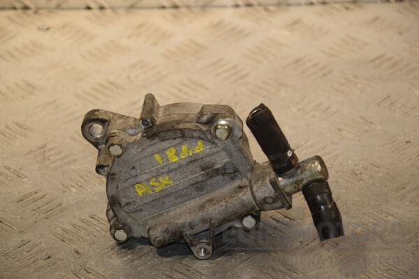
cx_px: 210
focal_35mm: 147
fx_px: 1711
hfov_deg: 14.0
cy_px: 140
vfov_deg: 9.3
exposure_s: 1/200
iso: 800
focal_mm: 98
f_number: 6.3
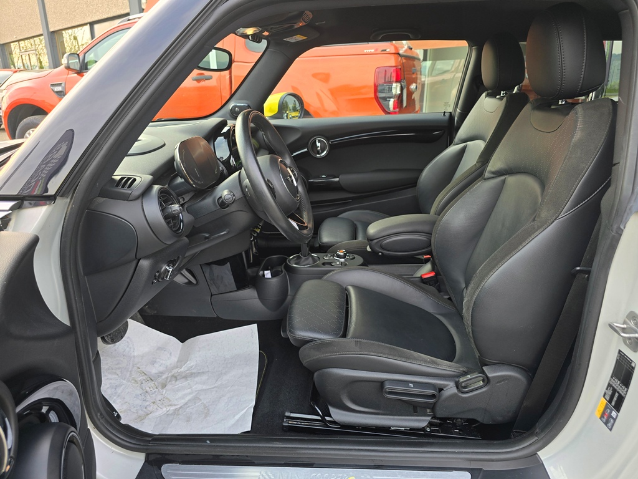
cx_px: 319
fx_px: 424
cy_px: 240
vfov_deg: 58.9
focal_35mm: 23
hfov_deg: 73.9
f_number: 1.7
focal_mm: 6.3
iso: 50
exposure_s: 1/180
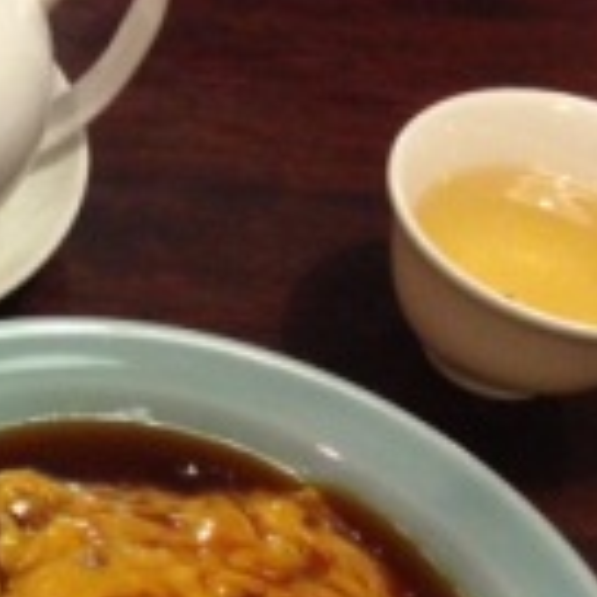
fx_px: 1873
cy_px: 452
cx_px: -351
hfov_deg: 16.2
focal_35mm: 96
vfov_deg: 18.0
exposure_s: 1/20
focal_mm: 4.12
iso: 250
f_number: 2.4
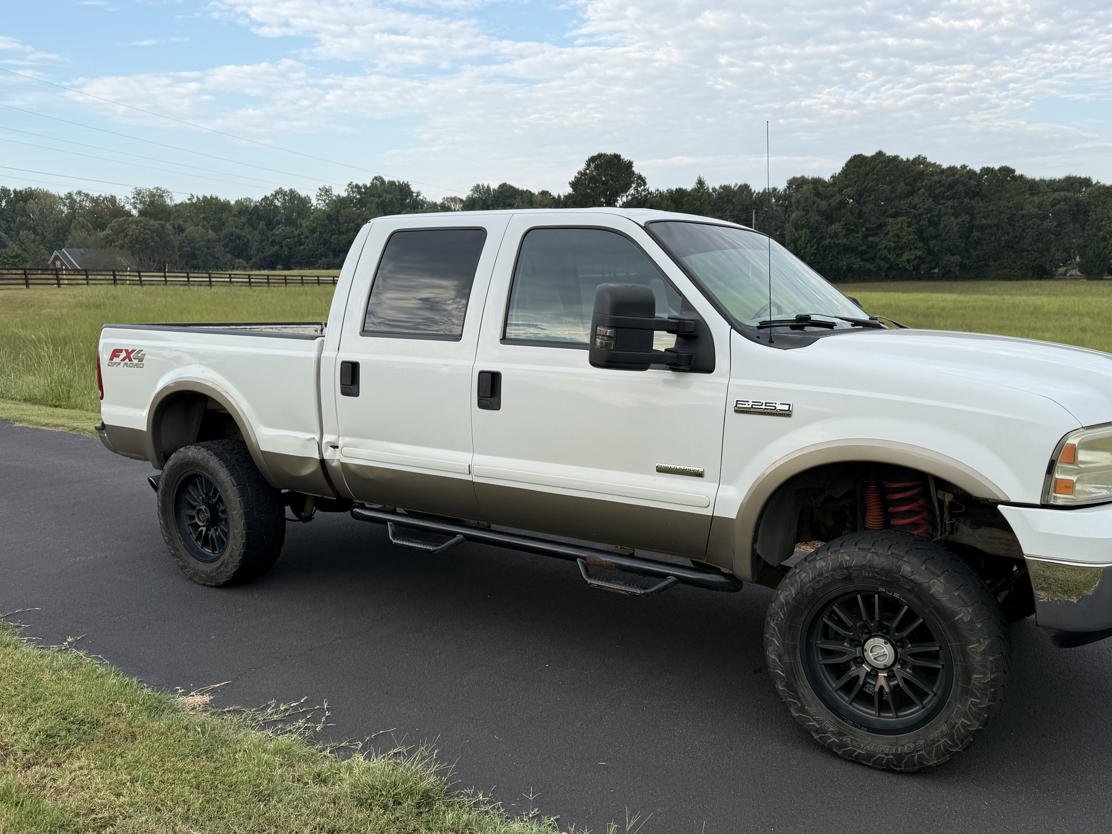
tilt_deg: -9.6
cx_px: 648
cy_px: 440
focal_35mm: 28
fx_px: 899
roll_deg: +0.8
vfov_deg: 49.7
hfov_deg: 63.1
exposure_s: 1/1174
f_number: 1.78
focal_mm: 6.76
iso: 80
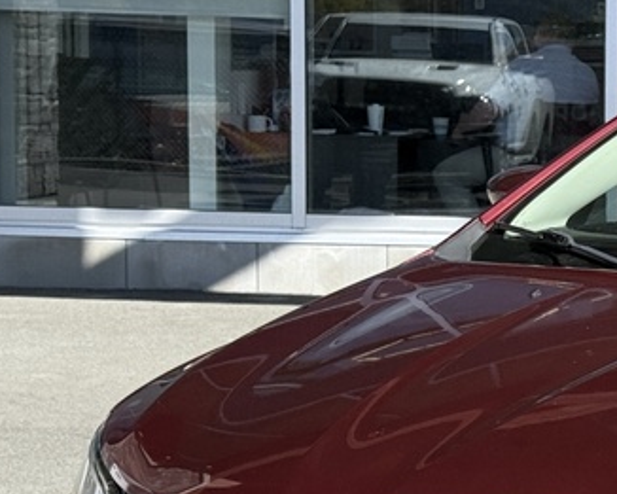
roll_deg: -1.6
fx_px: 2685
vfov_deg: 10.5
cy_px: 360
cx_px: 852
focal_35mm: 147
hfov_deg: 12.6
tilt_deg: -5.5
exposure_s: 1/2494
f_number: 1.78
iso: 100
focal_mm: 6.76
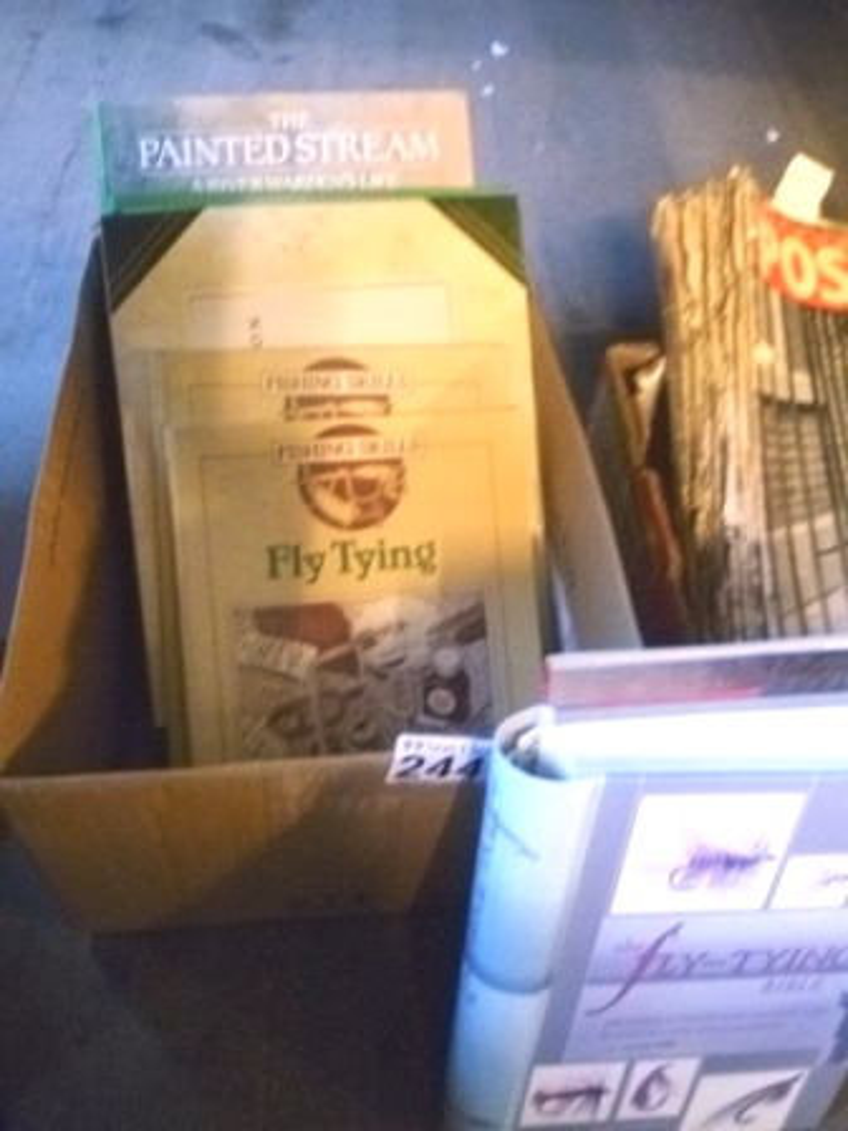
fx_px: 980
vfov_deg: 60.0
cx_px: 424
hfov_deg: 46.8
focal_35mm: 30
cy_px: 566
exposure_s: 1/13
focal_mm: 5.4
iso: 800
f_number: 2.9
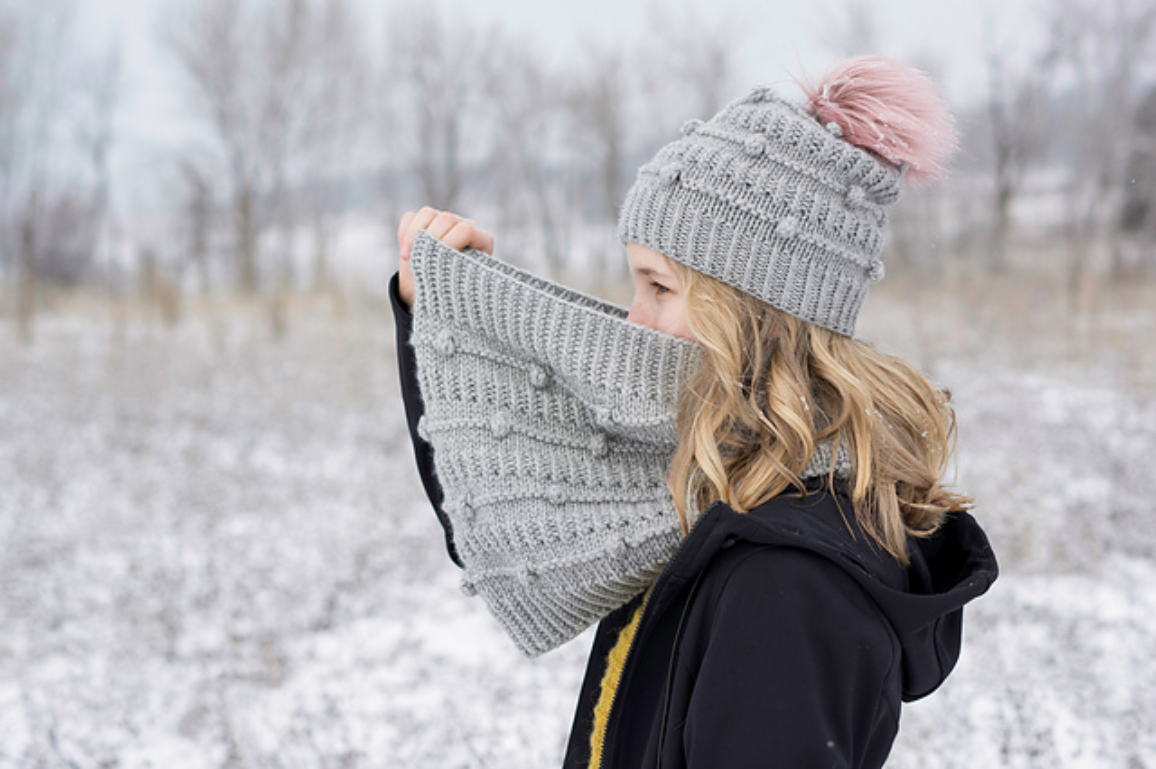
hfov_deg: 27.0
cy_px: 384
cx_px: 578
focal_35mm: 75
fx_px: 2407
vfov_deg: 18.2
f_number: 3.5
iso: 100
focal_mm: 50
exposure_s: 1/400
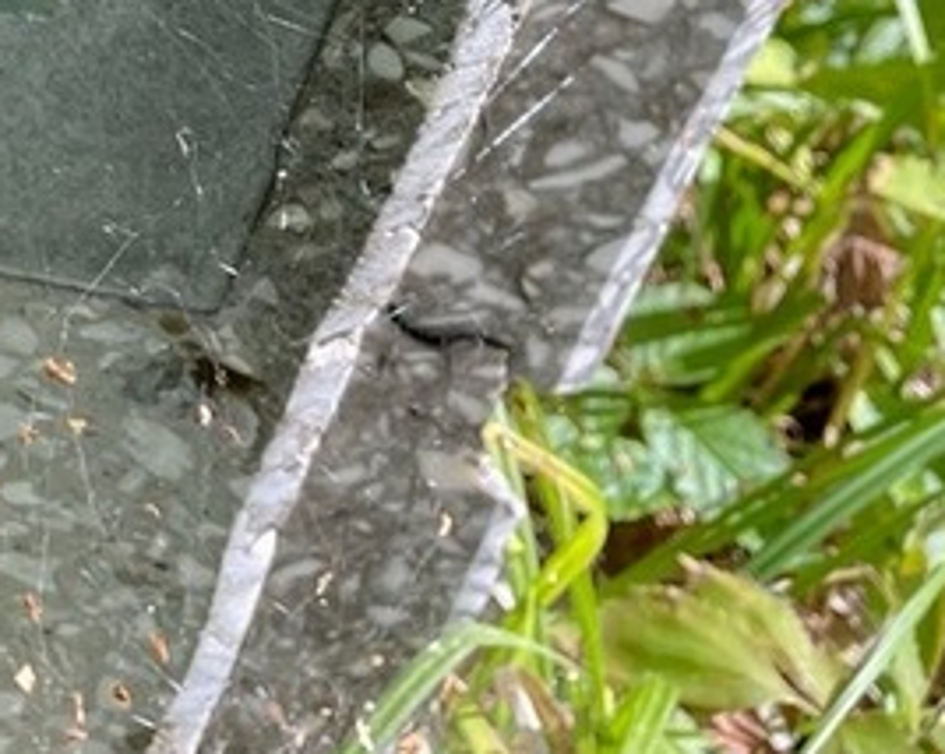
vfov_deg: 14.4
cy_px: -507
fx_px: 2711
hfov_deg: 17.2
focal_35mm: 97
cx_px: -603
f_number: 1.6
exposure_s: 1/242
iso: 32
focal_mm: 4.2
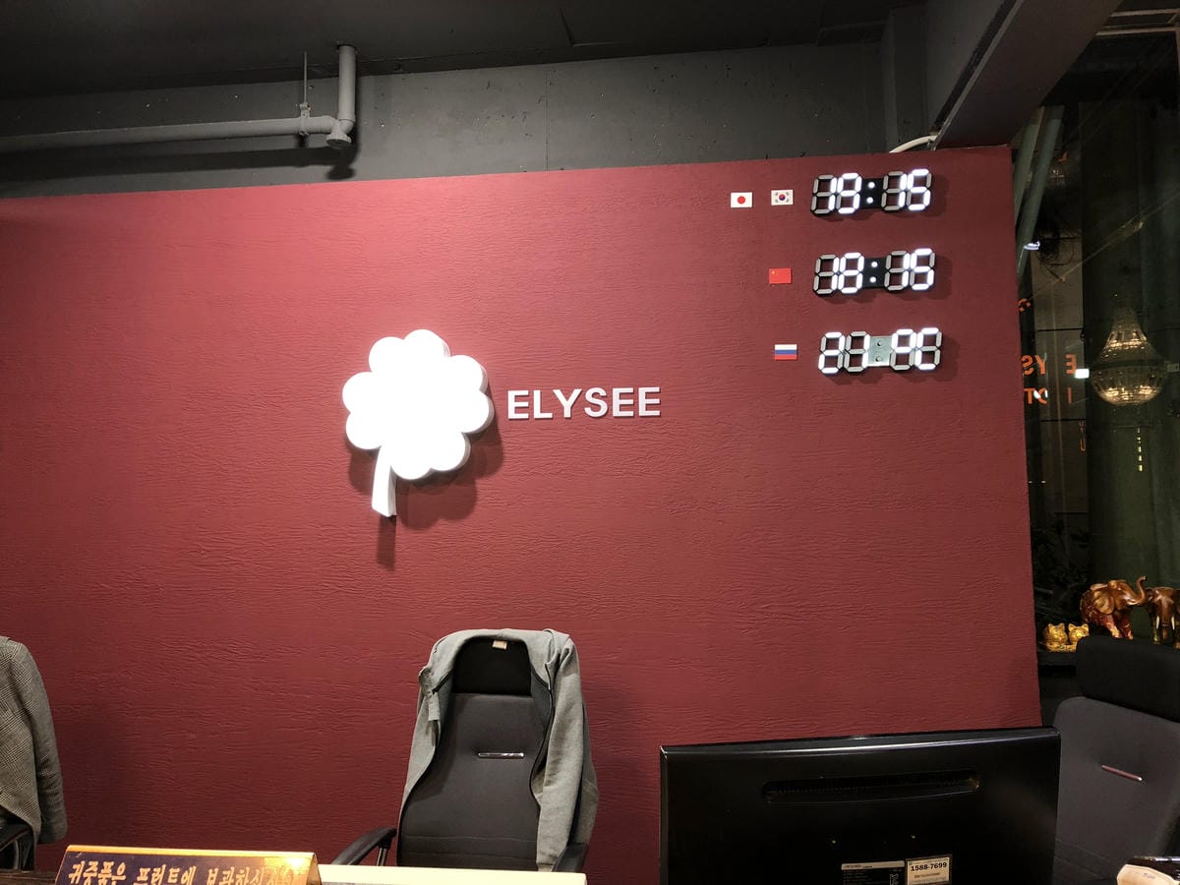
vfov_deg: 49.7
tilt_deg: +3.5
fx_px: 954
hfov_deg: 63.4
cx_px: 590
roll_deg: +0.1
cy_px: 442
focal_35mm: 28
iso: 40
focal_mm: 3.99
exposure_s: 1/20
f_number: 1.8
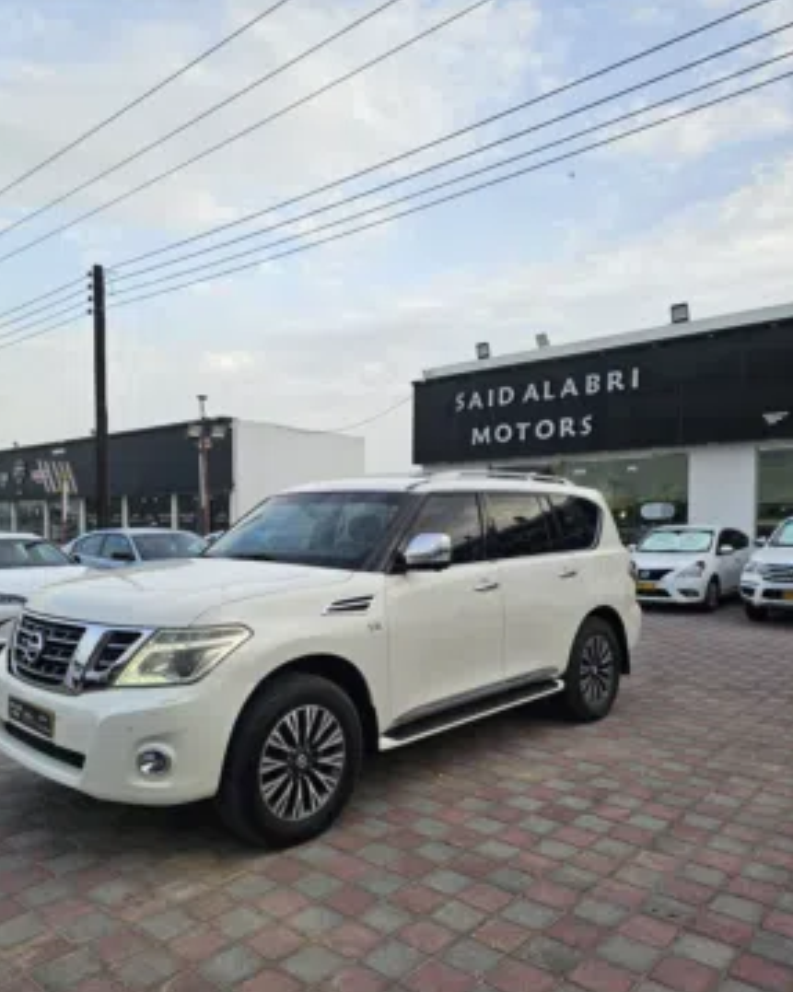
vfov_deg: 68.0
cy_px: 539
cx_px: 381
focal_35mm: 25
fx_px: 734
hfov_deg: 56.8
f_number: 1.7
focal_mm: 6.3
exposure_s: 1/115
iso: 10
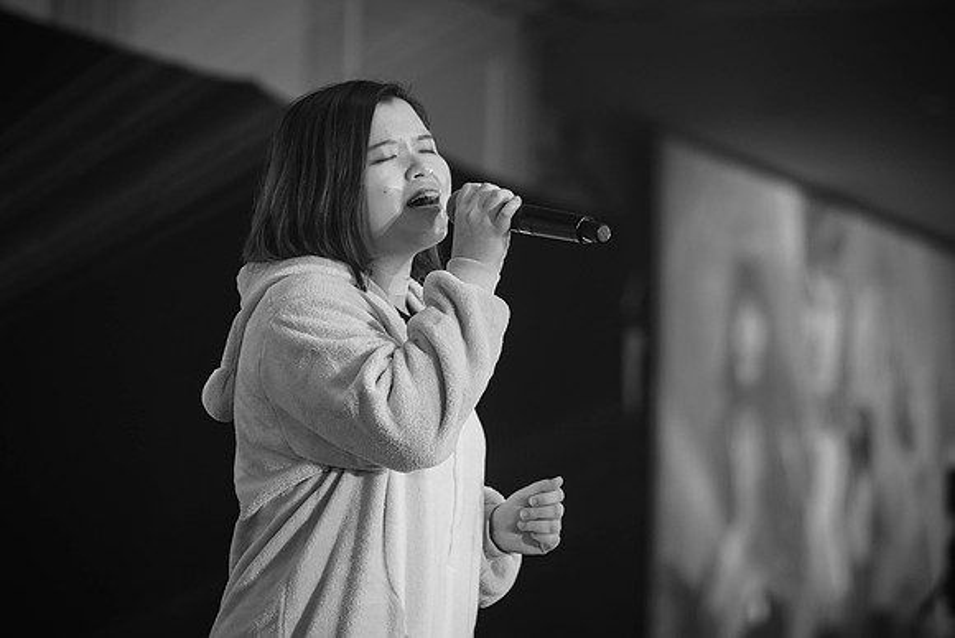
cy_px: 319
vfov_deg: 7.7
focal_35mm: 178
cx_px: 429
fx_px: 4714
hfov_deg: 11.6
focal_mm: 75
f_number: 1.8
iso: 200
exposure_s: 1/125
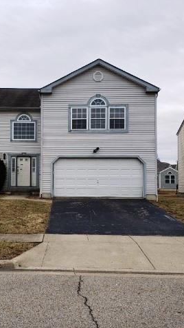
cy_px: 164
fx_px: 330
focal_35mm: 38
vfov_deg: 52.8
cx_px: 56
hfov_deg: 30.8
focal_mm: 4.3
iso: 50
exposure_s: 1/467
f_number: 2.4
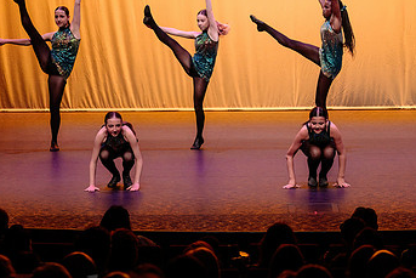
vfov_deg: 9.5
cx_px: 274
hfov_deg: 14.2
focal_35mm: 144
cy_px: 92
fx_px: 1665
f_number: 3.2
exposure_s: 1/400
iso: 1600
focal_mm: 70
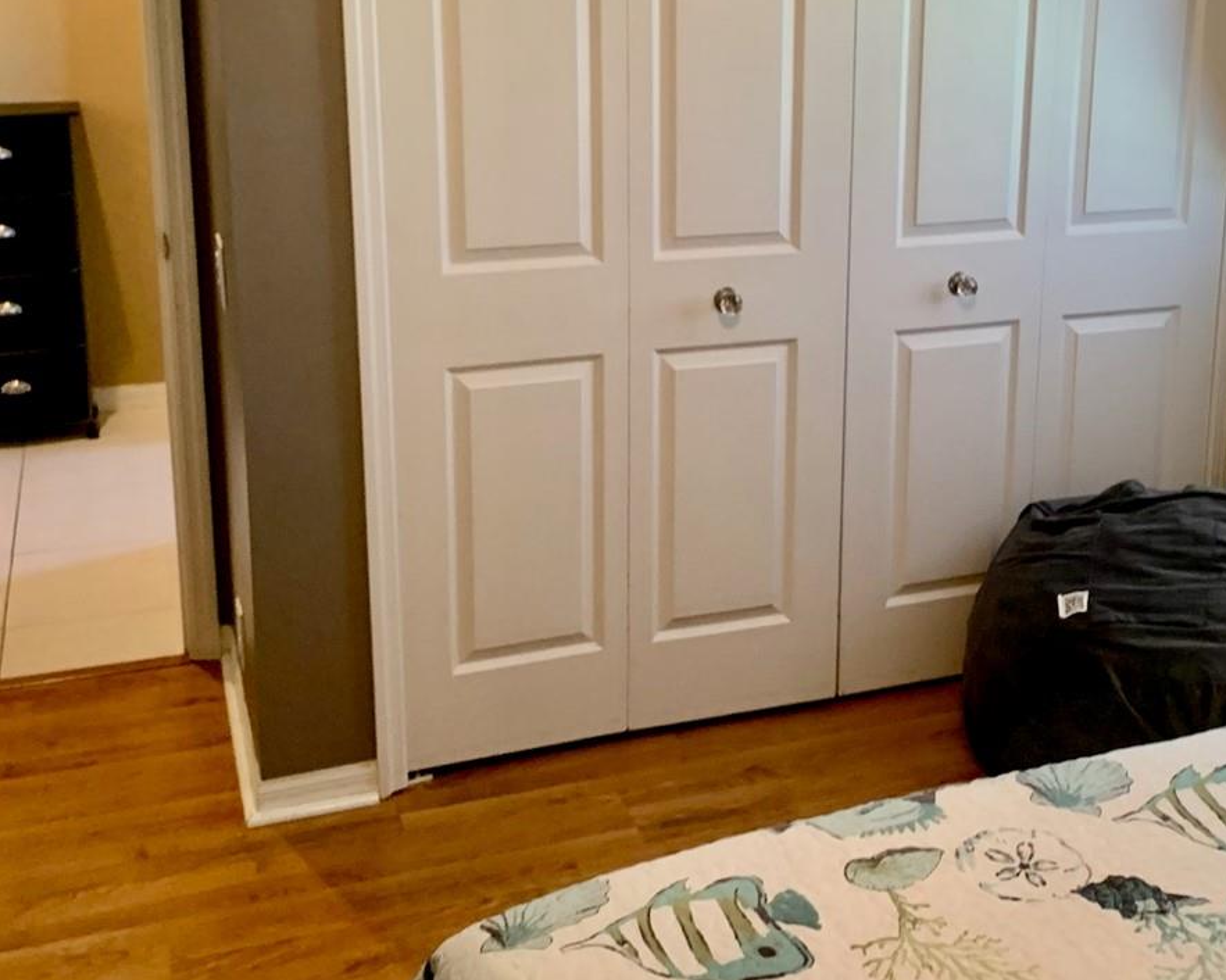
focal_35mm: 46
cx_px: 843
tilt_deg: -11.7
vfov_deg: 32.4
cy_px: 315
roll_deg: -1.5
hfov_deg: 39.7
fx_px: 1669
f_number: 1.8
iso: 250
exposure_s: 1/60
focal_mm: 4.25
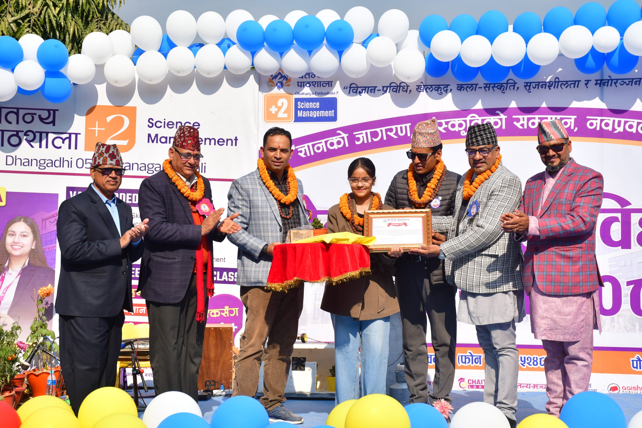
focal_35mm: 73
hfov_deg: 27.7
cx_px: 320
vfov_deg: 18.7
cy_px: 215
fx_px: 1302
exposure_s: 1/1000
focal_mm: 48
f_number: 5.6
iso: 250
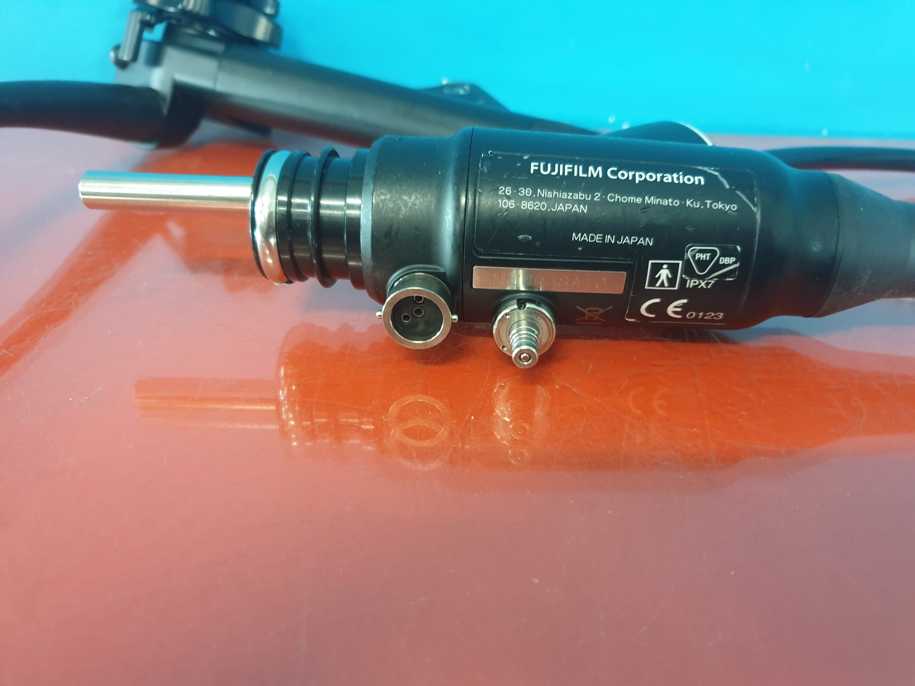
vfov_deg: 53.1
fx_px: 687
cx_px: 458
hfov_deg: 67.3
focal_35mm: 26
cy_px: 343
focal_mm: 4.3
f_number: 1.5
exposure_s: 1/20
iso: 320
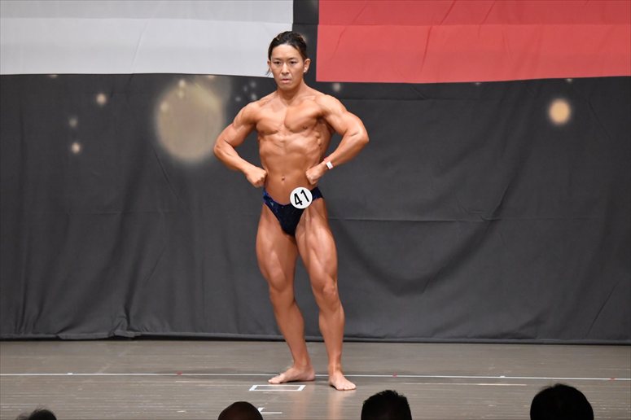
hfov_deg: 9.2
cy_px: 210
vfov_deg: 6.1
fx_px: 3942
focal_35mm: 225
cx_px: 316
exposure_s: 1/400
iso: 6400
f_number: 5.6
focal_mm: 150
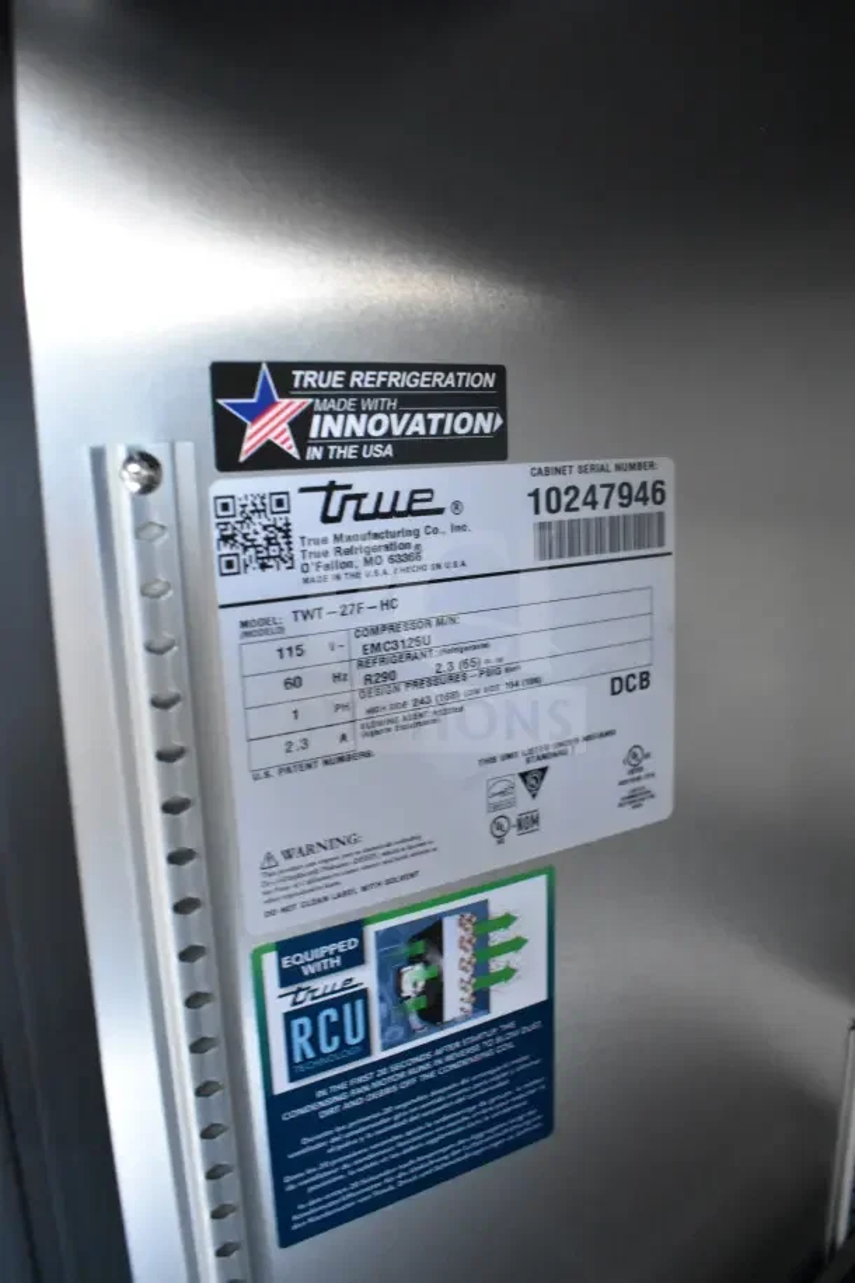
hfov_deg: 47.9
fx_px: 962
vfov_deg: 67.4
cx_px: 428
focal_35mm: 27
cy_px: 642
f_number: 3.5
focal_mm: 18
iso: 6400
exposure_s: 1/50
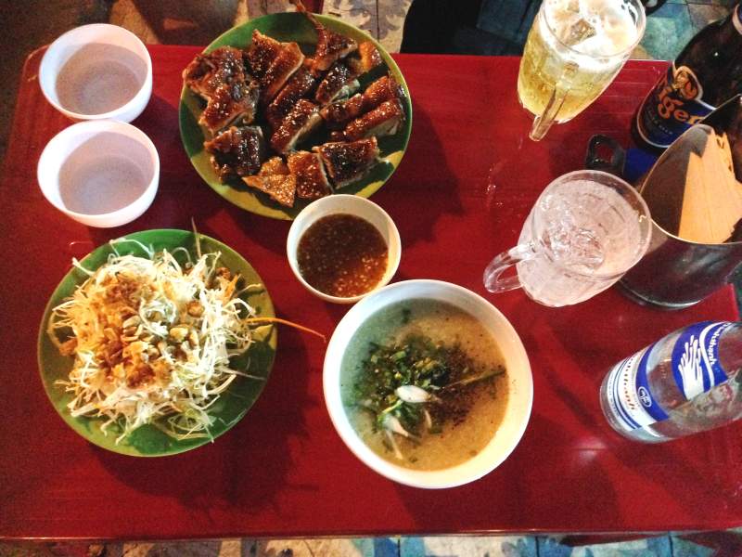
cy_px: 278
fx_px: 707
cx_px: 371
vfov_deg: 42.9
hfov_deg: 55.4
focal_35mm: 33
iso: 800
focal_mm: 4.12
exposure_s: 1/15
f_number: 2.4
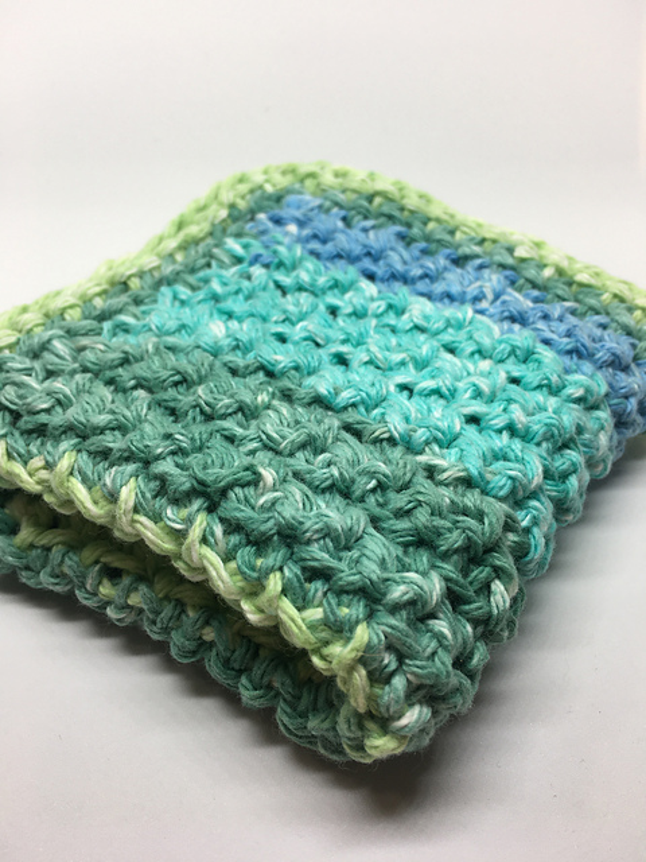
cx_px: 323
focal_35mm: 29
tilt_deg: -39.1
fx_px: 722
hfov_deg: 48.2
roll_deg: -0.2
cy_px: 431
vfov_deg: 61.7
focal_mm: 4.15
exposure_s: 1/60
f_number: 2.2
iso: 25
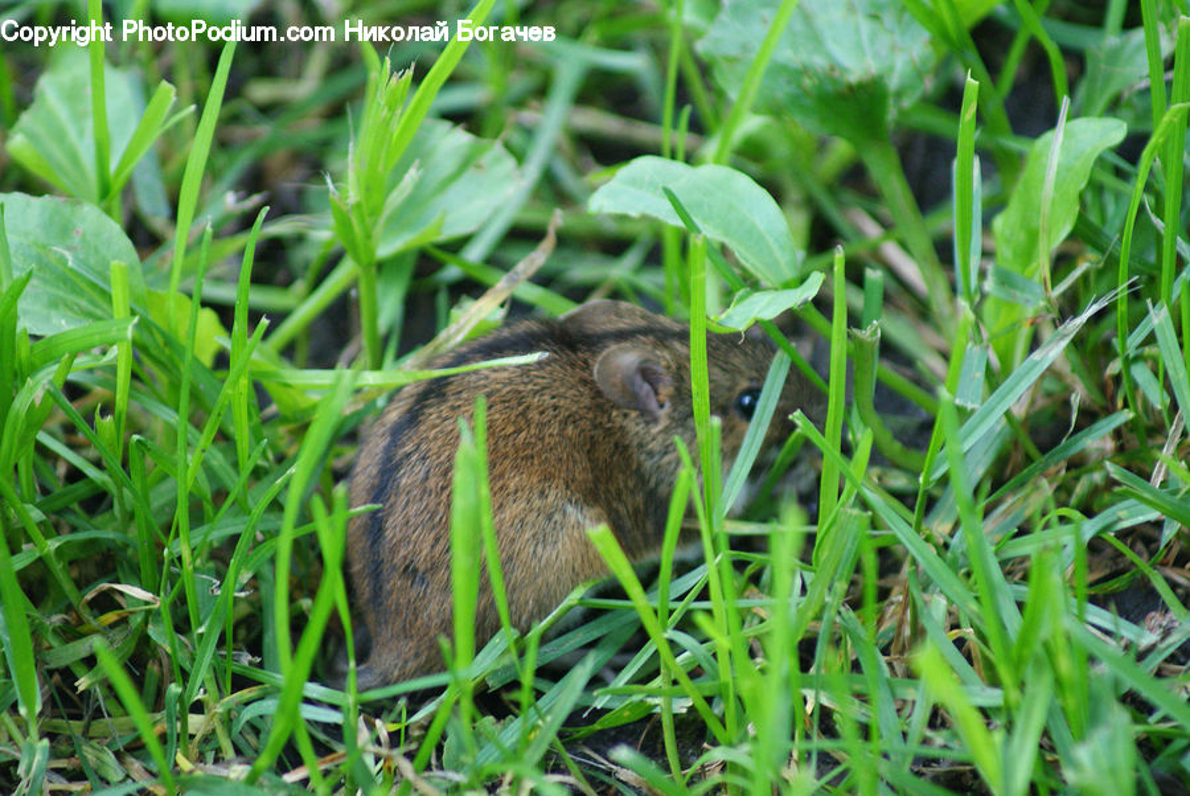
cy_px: 398
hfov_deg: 4.6
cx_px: 595
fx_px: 14889
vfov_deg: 3.1
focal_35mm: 450
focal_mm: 300
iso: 400
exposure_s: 1/60
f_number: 5.6
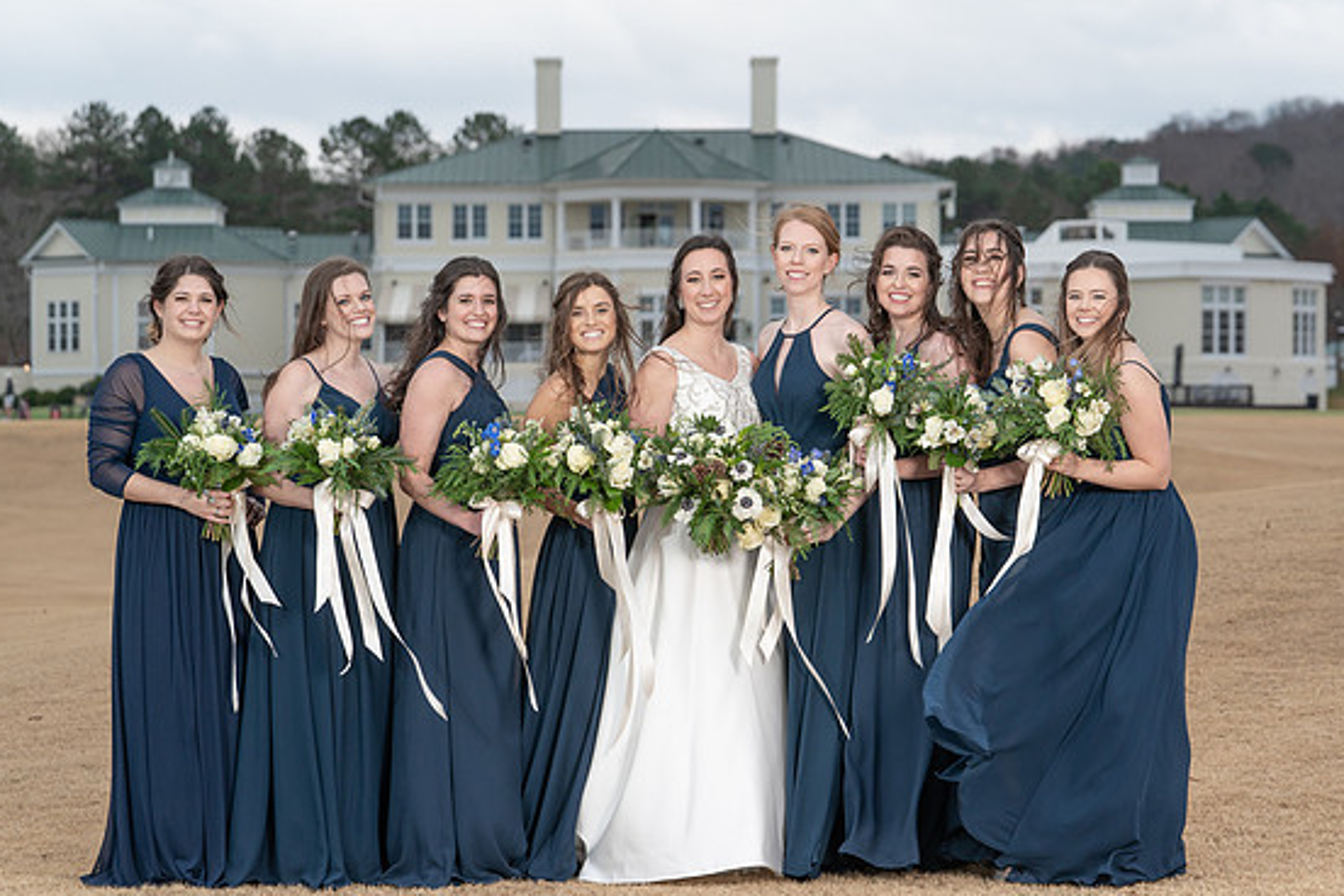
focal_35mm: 132
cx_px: 695
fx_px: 4928
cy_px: 481
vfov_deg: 10.4
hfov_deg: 15.5
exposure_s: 1/250
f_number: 5.6
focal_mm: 115
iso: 200
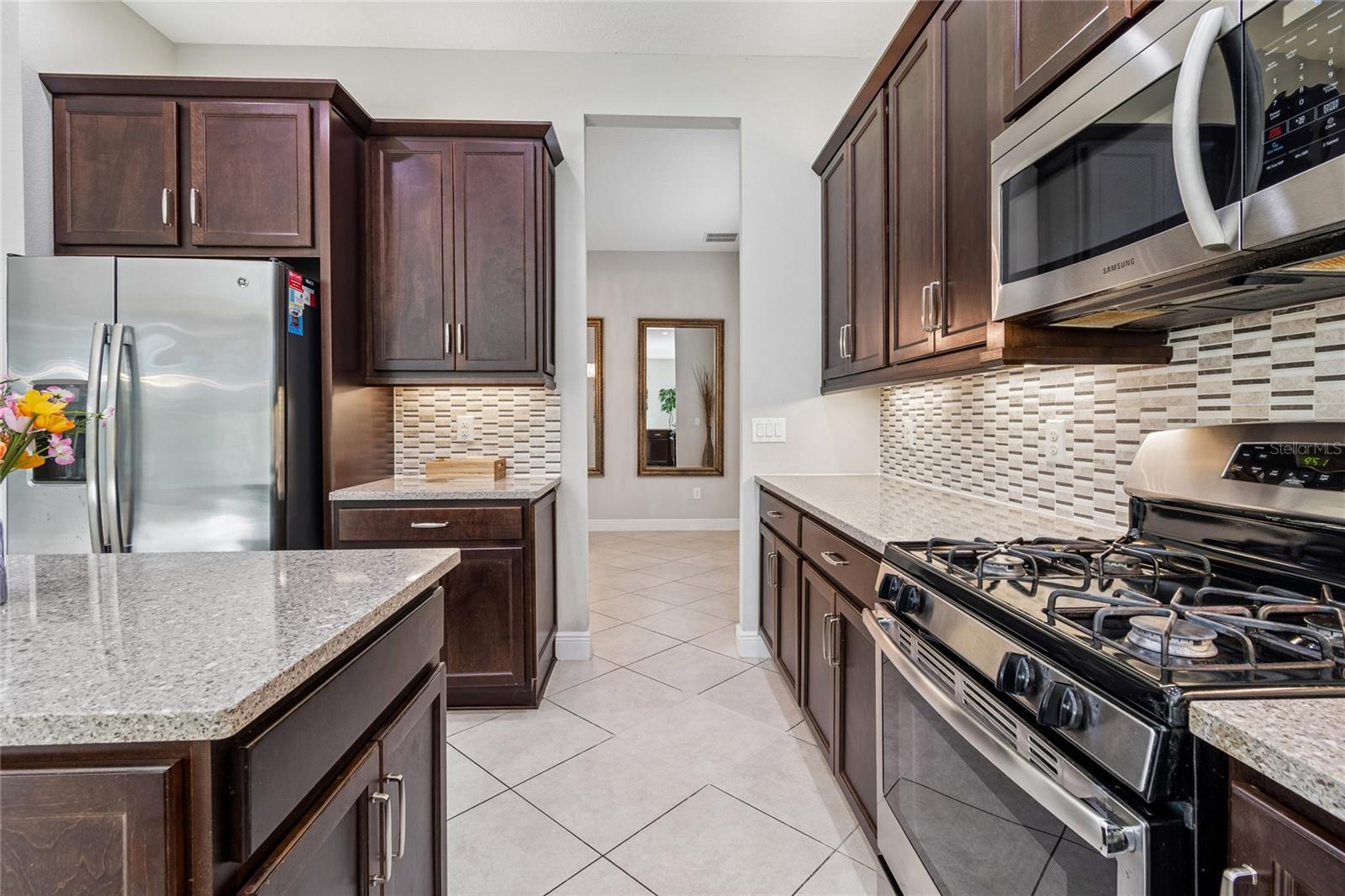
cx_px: 672
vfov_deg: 77.3
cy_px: 448
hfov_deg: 100.4
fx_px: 560
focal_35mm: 15
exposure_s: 1/8
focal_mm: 10
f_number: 7.1
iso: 100
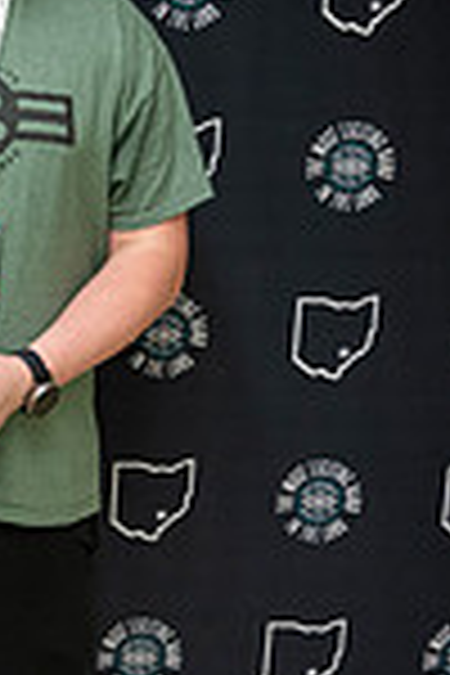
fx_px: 1350
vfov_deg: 27.7
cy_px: 166
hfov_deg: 17.2
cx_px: -212
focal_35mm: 72
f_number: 4
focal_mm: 24
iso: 1250
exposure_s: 1/60
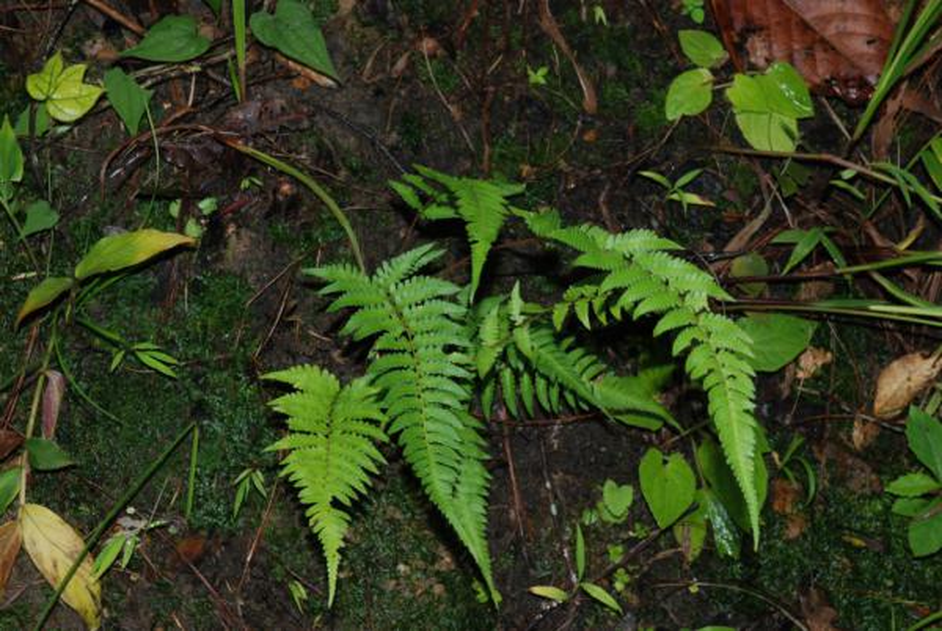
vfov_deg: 16.6
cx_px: 471
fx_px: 2162
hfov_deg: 24.6
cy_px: 316
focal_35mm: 82
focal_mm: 55
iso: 200
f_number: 10
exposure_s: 1/60
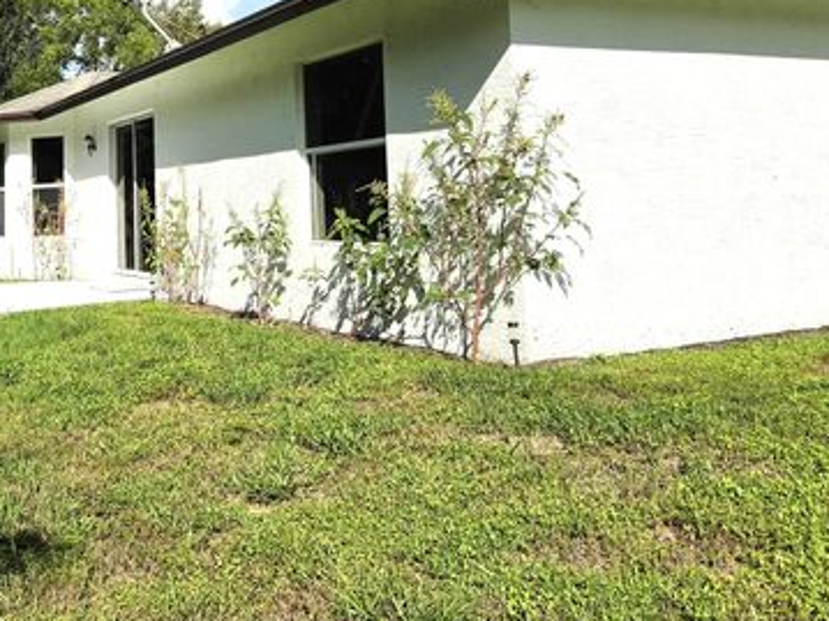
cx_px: 171
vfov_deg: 34.2
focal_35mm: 41
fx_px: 982
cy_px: 139
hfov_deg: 43.7
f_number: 1.8
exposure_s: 1/7887
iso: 64
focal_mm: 5.4
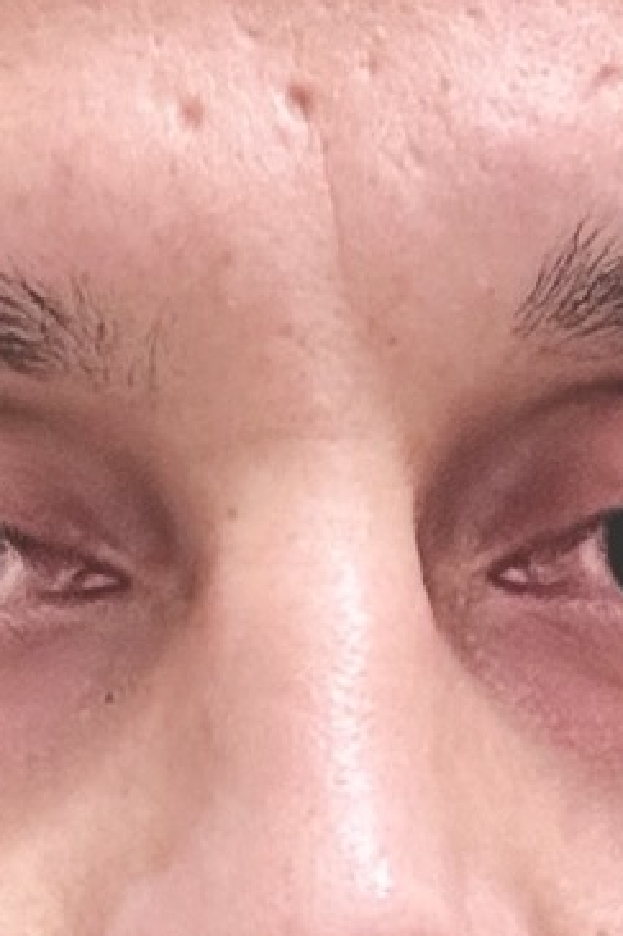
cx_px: 413
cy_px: 892
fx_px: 4547
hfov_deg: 7.8
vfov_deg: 11.7
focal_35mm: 175
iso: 200
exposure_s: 1/50
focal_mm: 2.69
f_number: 1.9
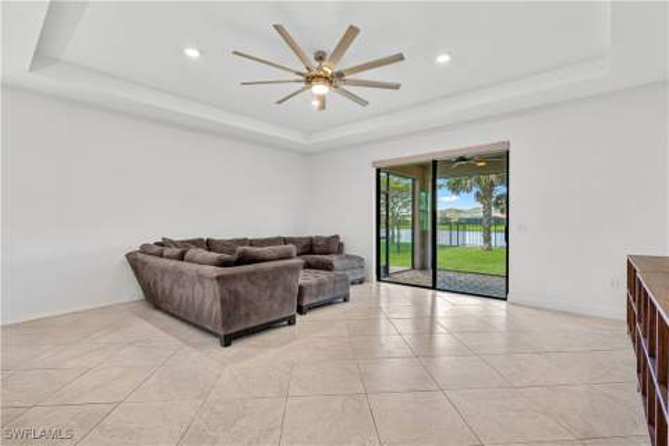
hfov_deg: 96.7
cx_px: 334
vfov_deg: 73.7
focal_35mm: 16
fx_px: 297
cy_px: 223
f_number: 8
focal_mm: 16
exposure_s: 1/30
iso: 400
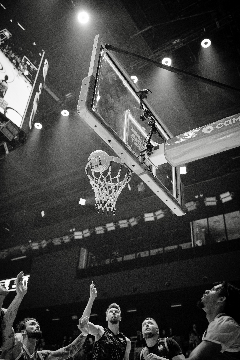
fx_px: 350
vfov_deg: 54.4
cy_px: 180
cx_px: 120
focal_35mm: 35
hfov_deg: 37.9
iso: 2000
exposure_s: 1/640
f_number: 2.2
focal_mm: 35
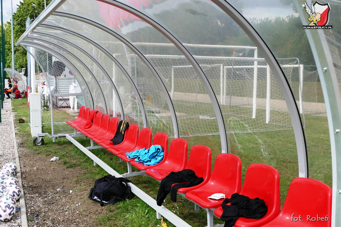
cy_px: 114
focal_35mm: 43
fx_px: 407
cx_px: 170
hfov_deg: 45.4
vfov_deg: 31.2
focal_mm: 15.51
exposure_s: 1/1600
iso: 125
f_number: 3.2
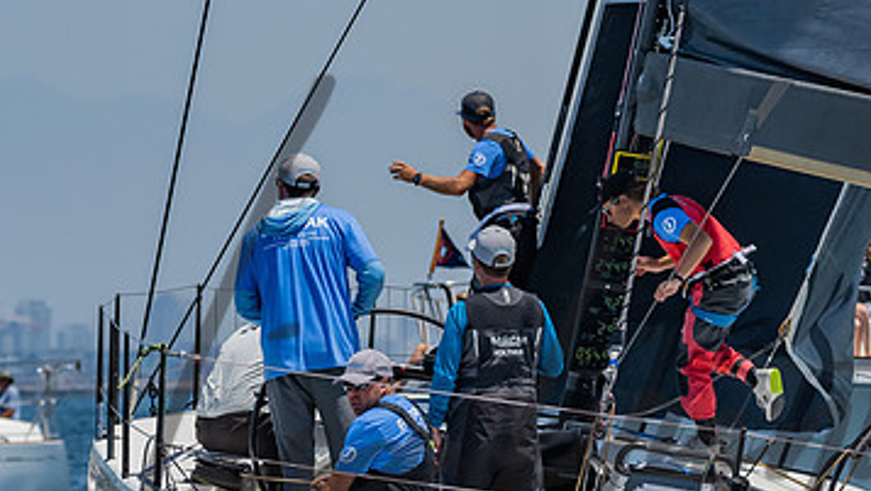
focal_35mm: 537
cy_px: 313
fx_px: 12405
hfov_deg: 4.0
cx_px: 930
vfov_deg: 2.3
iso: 320
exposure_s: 1/1600
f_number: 5.6
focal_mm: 185
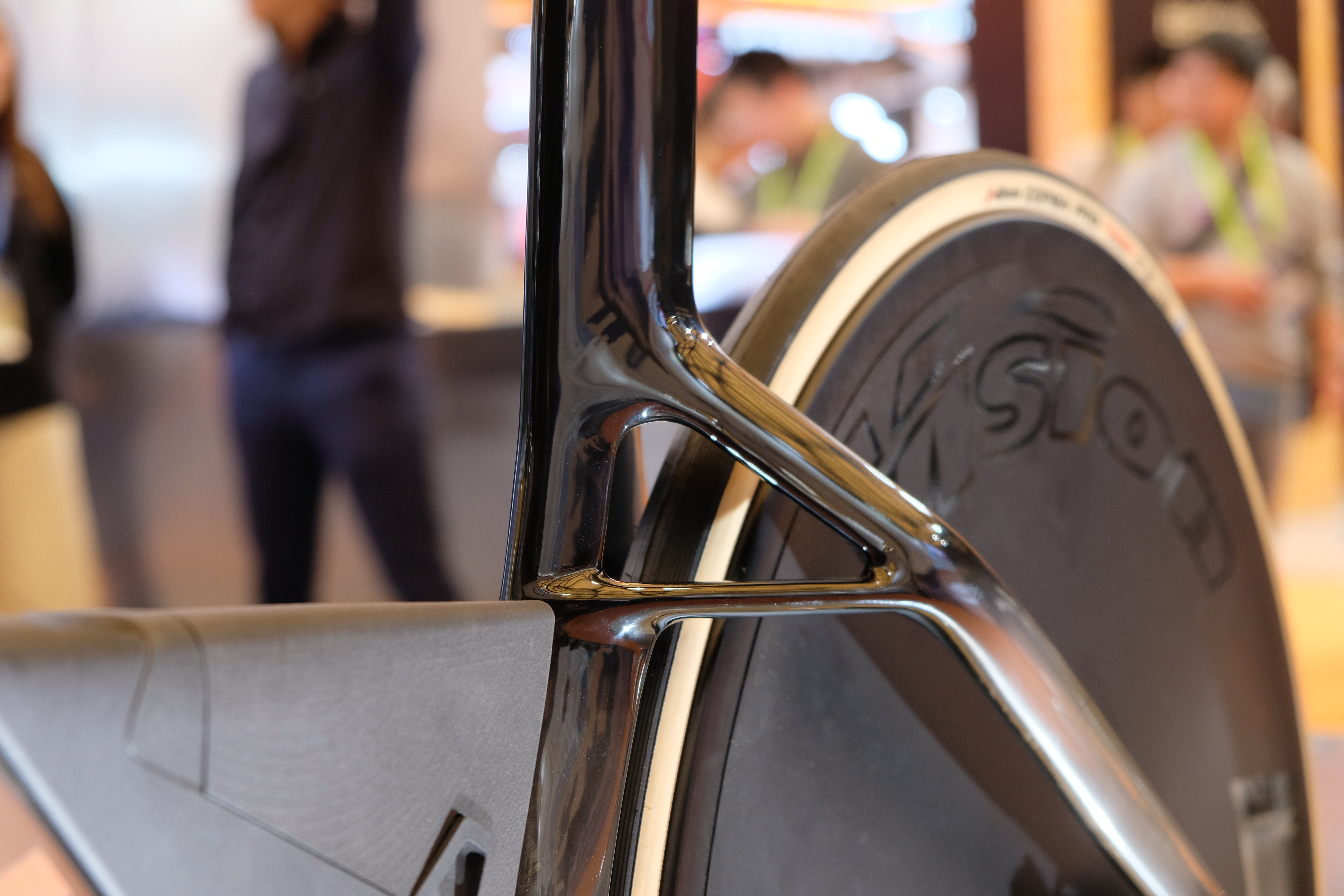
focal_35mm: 64
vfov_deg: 21.2
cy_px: 448
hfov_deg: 31.4
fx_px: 2389
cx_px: 672
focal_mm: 42.5
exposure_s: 1/60
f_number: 4
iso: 640
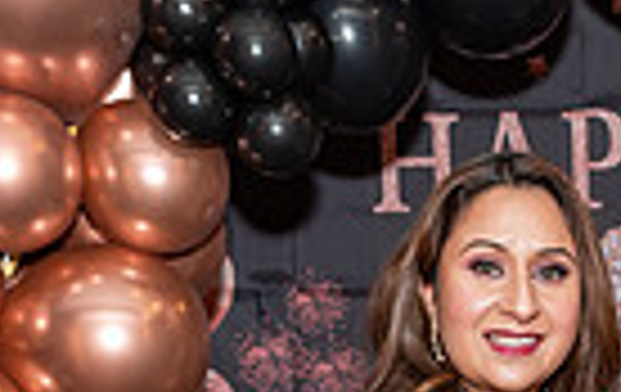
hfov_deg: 15.9
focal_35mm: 129
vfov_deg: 9.5
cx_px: 582
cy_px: 792
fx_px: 2189
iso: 400
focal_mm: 17
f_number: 5.6
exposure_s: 1/250
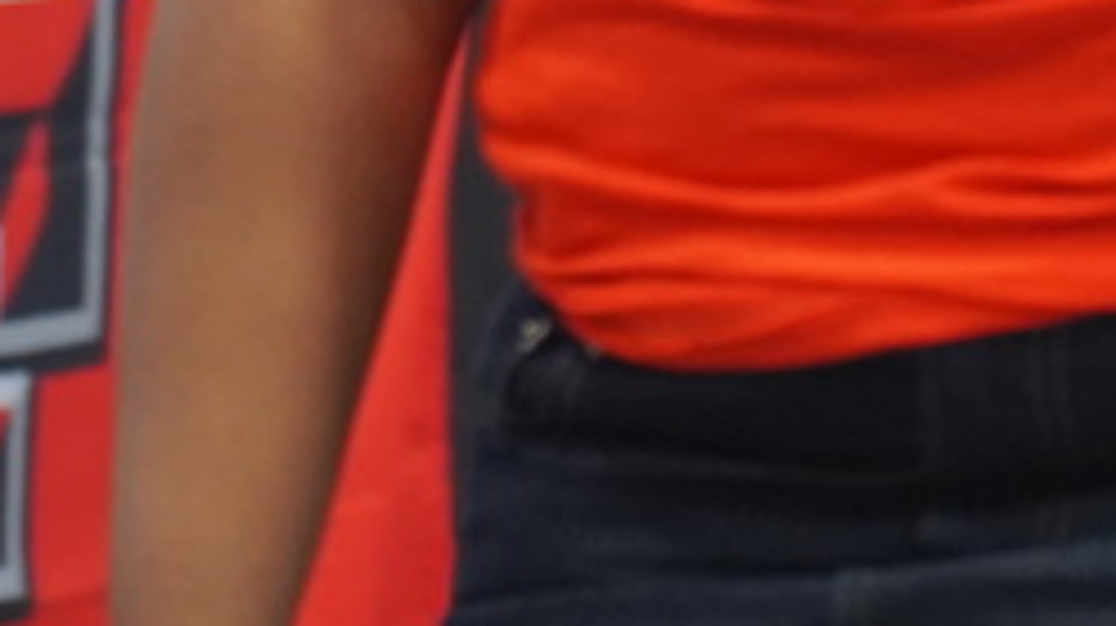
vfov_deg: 2.6
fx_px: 13453
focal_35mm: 455
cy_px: -763
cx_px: 886
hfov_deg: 4.7
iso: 3200
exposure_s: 1/160
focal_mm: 105
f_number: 4
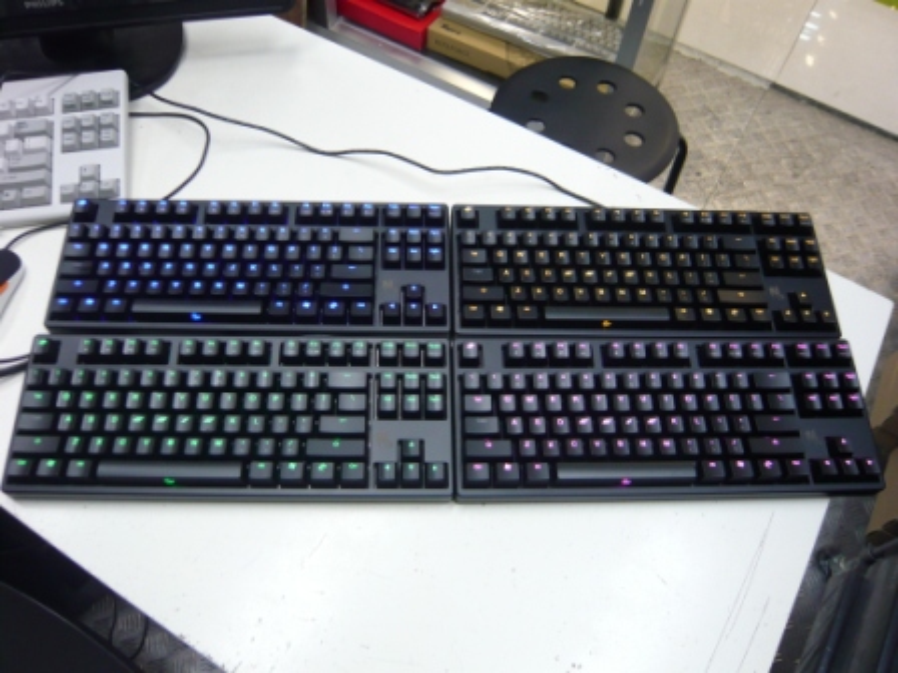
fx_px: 726
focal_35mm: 28
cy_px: 336
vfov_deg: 49.7
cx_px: 449
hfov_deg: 63.4
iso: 160
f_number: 2.8
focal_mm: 4.6
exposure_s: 1/30
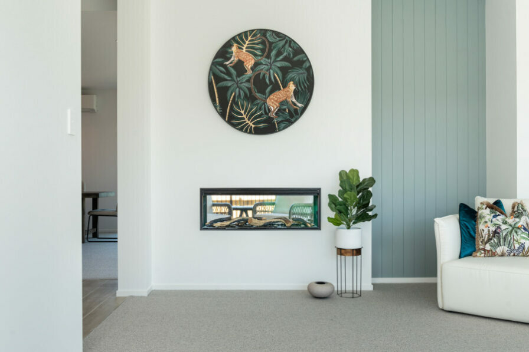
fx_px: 499
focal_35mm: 34
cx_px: 264
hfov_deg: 55.8
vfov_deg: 38.9
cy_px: 176
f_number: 8
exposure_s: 1/50
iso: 250
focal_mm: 34
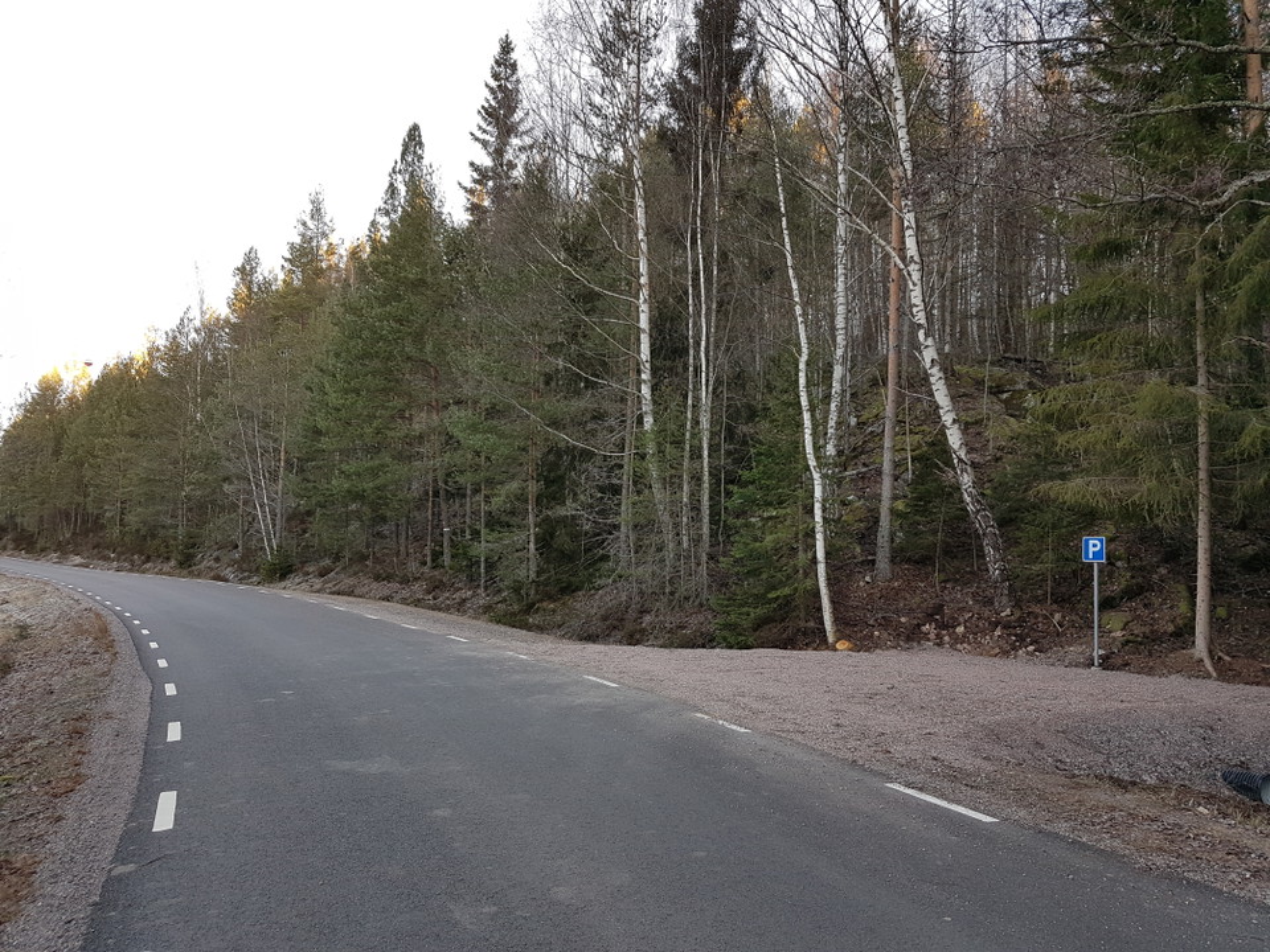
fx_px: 954
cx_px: 635
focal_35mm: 26
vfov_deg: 53.1
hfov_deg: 67.3
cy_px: 476
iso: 40
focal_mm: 4.2
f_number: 1.7
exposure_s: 1/117
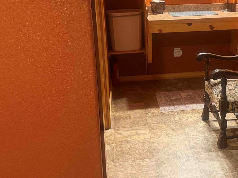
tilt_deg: -14.4
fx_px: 371
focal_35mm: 54
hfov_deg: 34.5
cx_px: 189
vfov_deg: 26.7
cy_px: 48
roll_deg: +2.0
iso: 640
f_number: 1.78
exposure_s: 1/60
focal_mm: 6.76
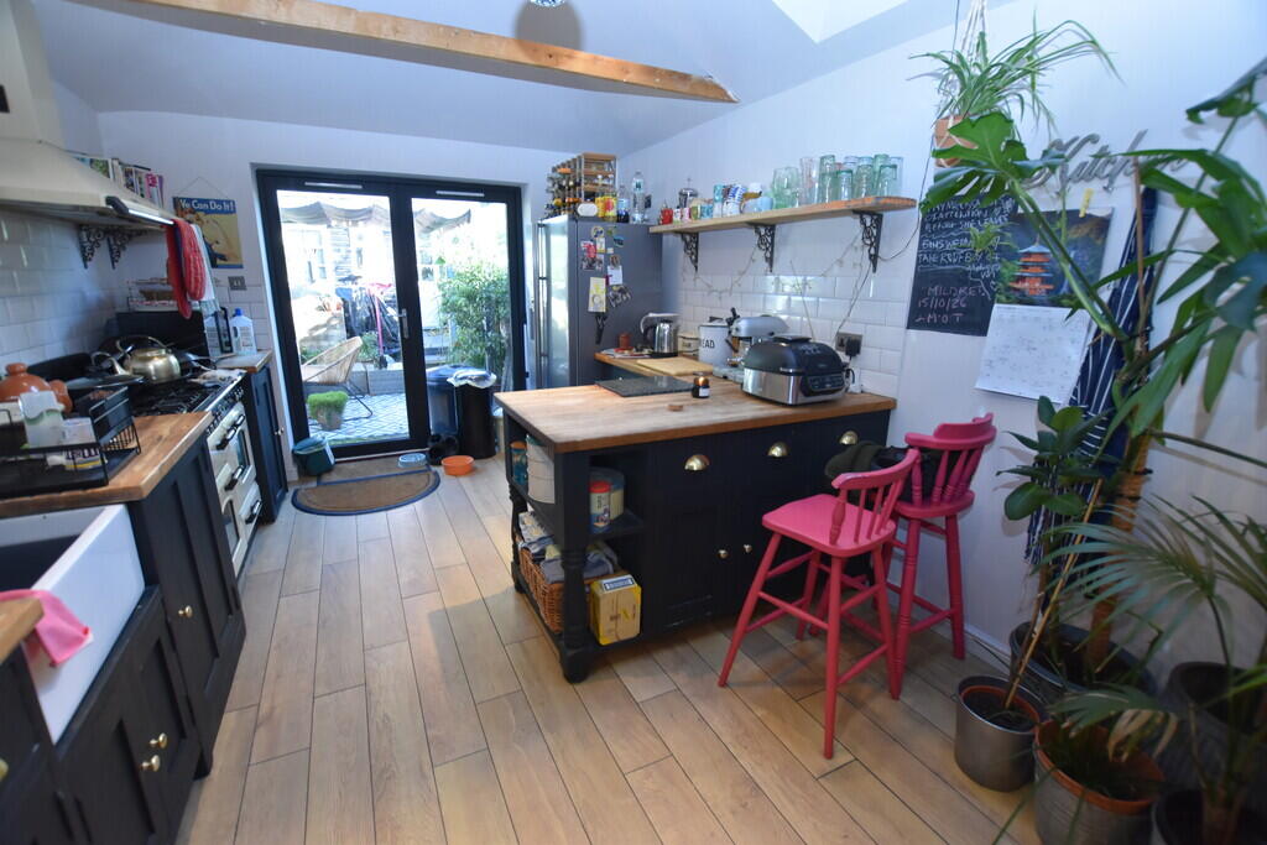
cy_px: 422
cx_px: 634
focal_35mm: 15
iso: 800
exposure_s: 1/60
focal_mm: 10
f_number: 4
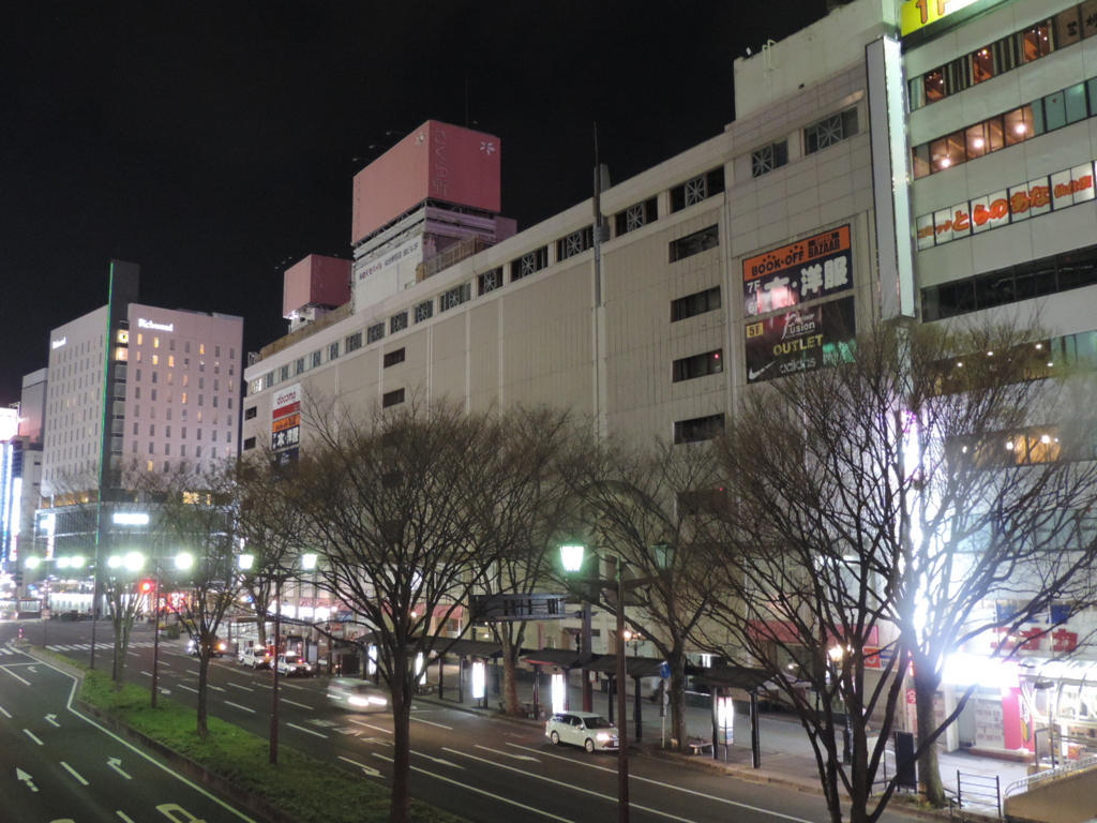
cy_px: 412
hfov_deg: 55.4
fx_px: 1046
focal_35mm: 33
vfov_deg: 42.9
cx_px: 548
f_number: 3.2
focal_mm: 5.8
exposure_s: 1/5
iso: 800
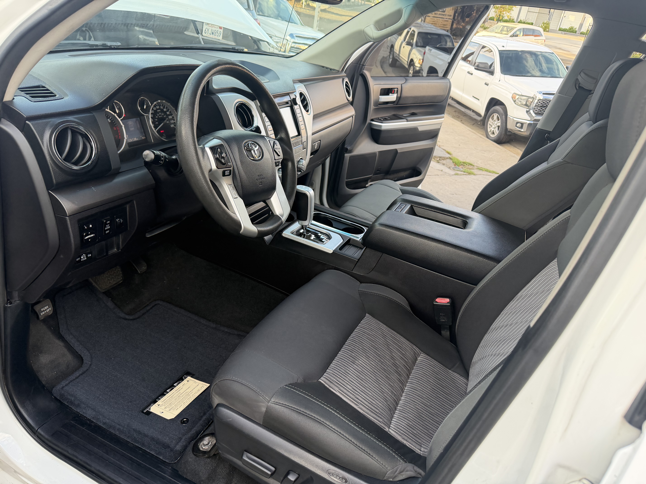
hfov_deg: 71.6
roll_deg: -7.6
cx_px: 323
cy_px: 242
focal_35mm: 24
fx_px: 448
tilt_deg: -27.9
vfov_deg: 56.8
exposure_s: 1/220
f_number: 1.78
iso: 200
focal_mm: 6.76
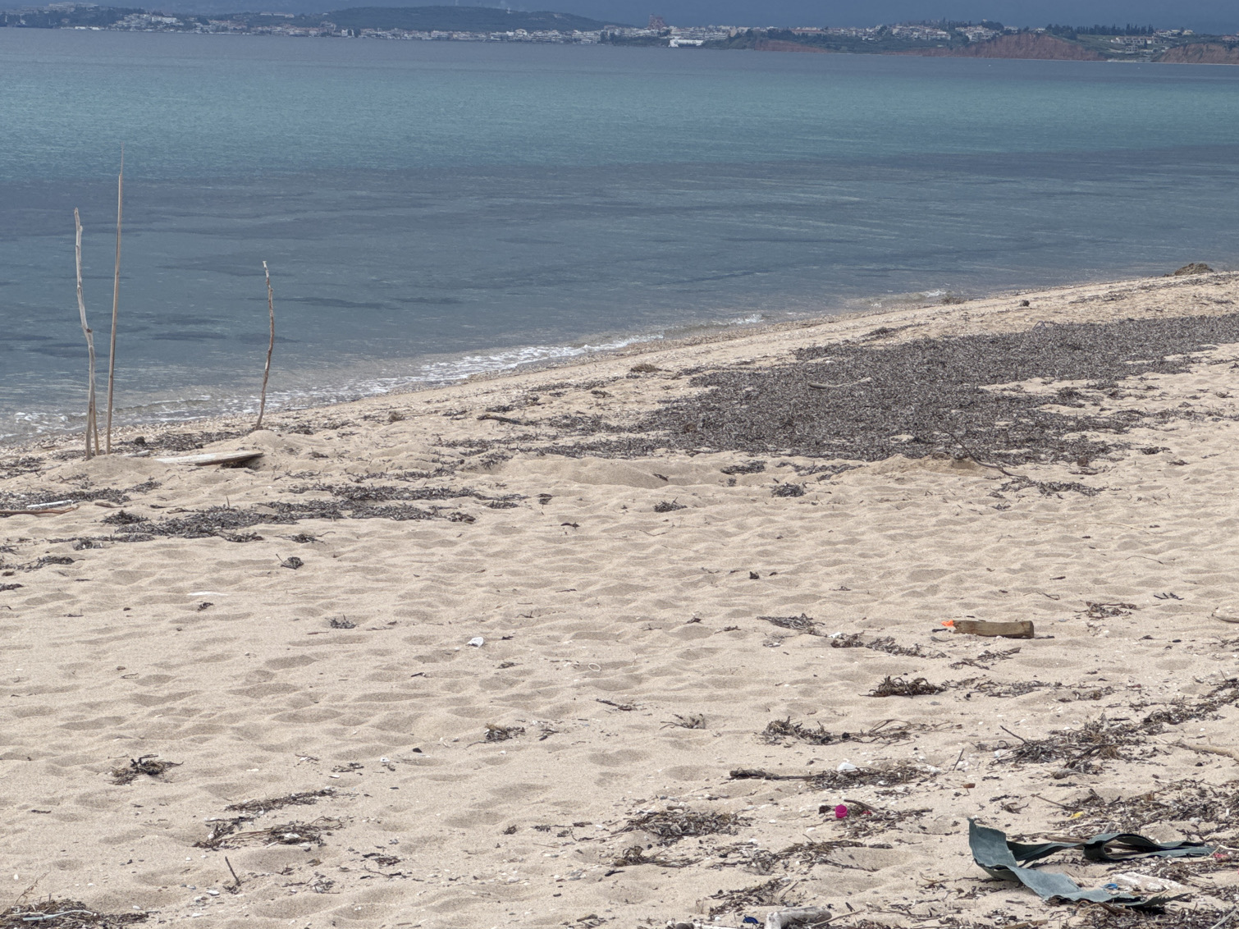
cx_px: 571
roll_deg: -2.0
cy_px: 385
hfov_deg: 19.3
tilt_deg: -4.9
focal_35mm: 102
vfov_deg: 14.5
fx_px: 3650
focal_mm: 9
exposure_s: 1/444
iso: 25
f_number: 2.8
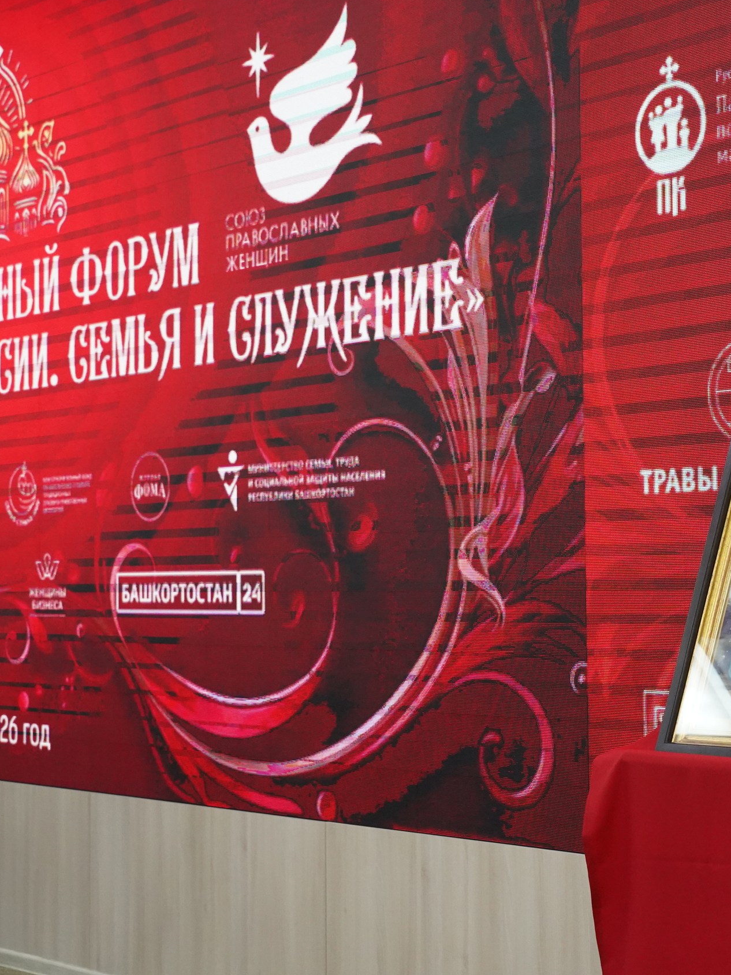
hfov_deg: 21.0
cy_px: 485
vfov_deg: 27.8
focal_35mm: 70
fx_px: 1971
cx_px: 439
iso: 6400
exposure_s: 1/125
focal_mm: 48
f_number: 5.6
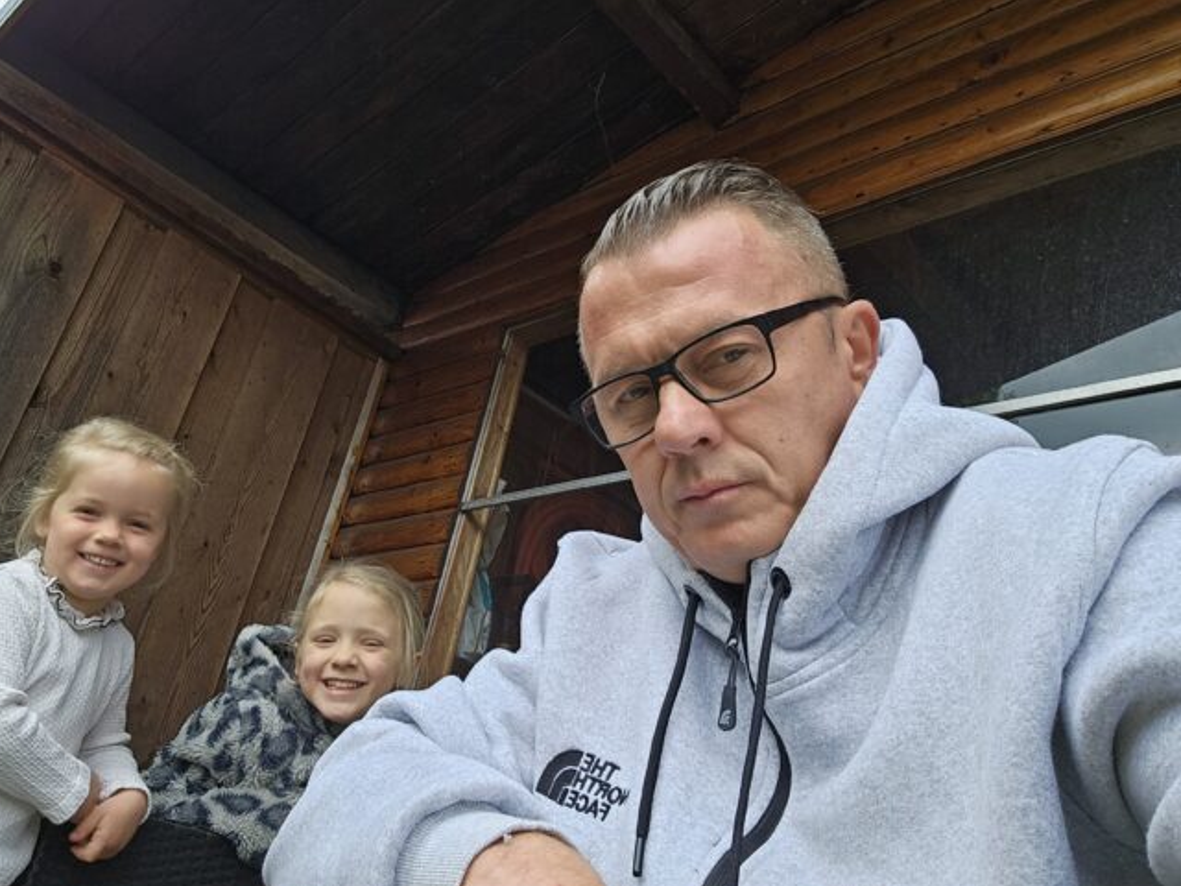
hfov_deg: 59.8
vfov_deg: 46.8
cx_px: 531
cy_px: 412
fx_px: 1024
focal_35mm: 30
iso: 25
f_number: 2.2
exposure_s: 1/136
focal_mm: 3.3
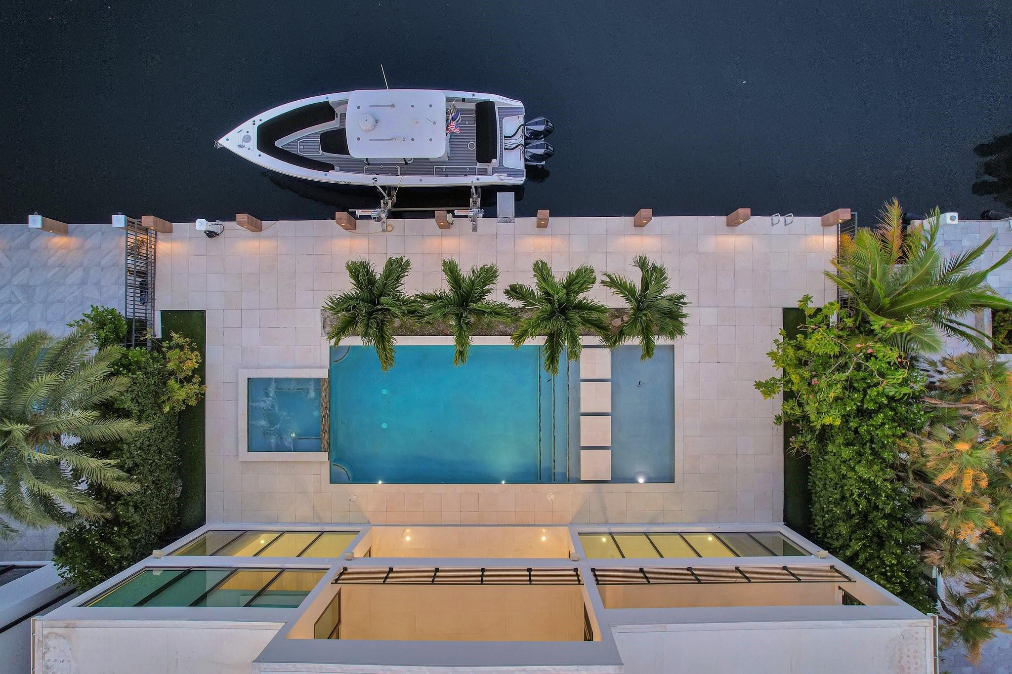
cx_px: 506
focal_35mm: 22
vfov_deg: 57.2
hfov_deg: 78.6
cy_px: 337
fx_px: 618
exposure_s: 1/12.5
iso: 420
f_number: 2.8
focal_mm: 8.38
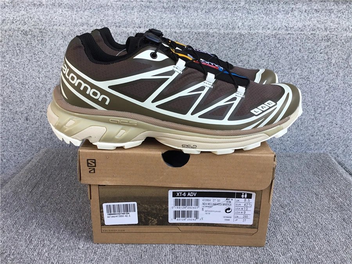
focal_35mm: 31
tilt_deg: -19.4
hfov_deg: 58.4
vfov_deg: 45.4
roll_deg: -0.4
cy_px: 132
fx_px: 315
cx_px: 176
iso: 25
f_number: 2.4
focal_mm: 3.3
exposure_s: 1/190
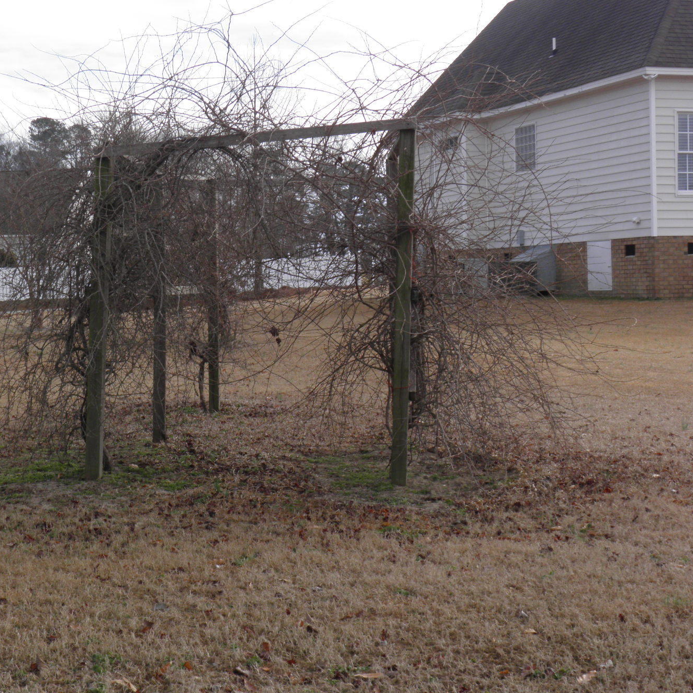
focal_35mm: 67
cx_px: 196
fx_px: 1518
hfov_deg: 25.5
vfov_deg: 25.7
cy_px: 348
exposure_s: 1/160
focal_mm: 8.9
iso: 50
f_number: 5.5
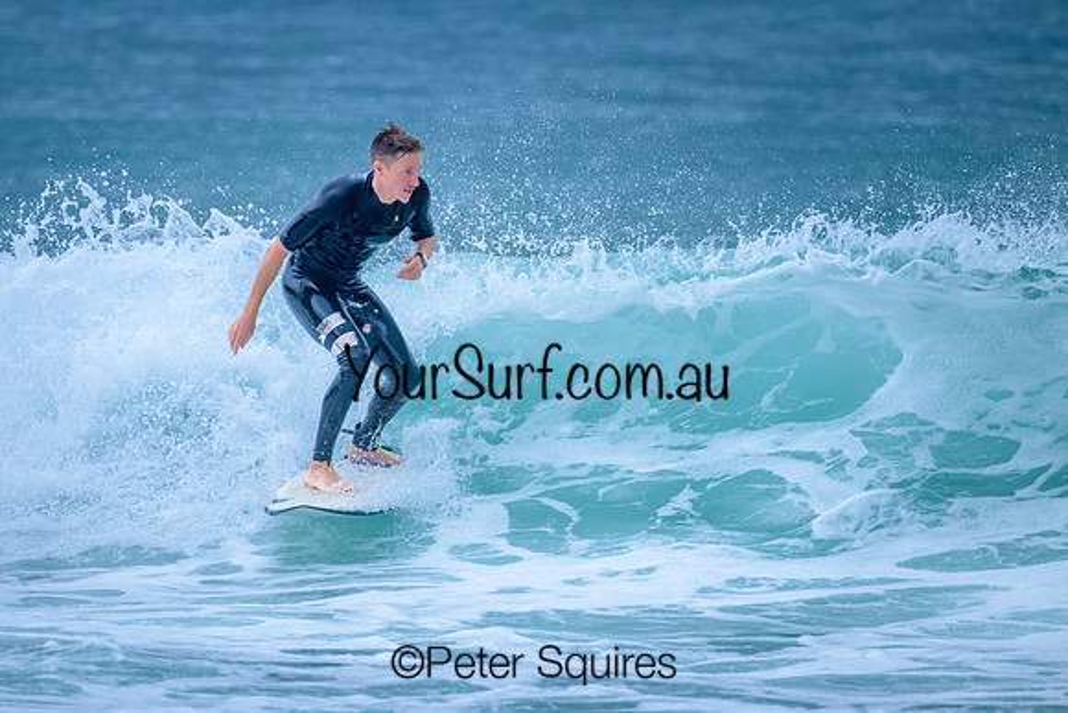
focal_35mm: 653
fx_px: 19384
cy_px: 297
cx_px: 473
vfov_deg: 2.1
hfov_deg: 3.2
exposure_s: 1/2000
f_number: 8
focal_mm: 560
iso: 1250
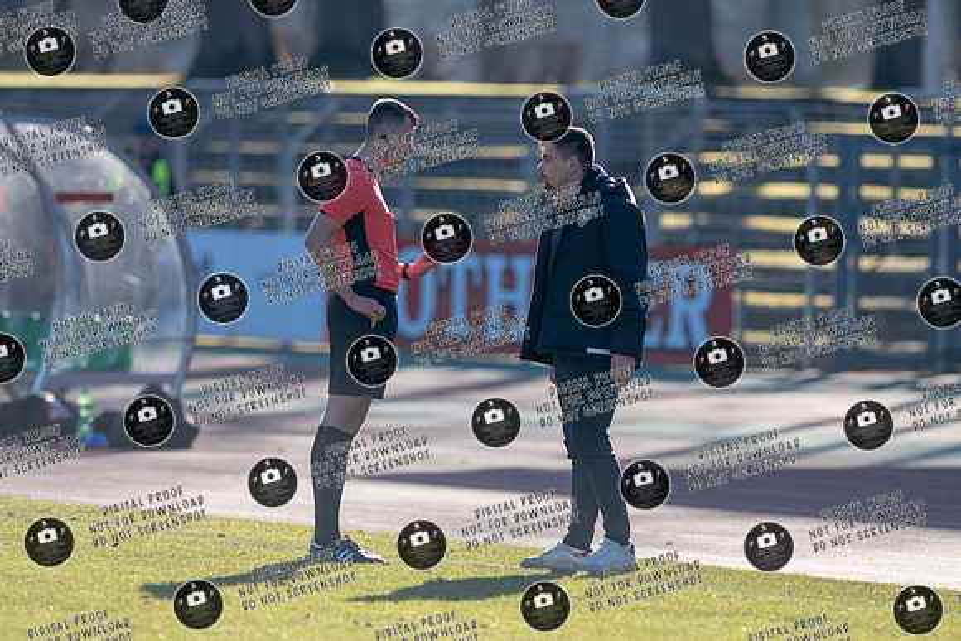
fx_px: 12900
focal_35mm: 483
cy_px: 323
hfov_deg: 4.3
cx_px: 497
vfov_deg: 2.8
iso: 250
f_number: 3.2
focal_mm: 300
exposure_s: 1/1600
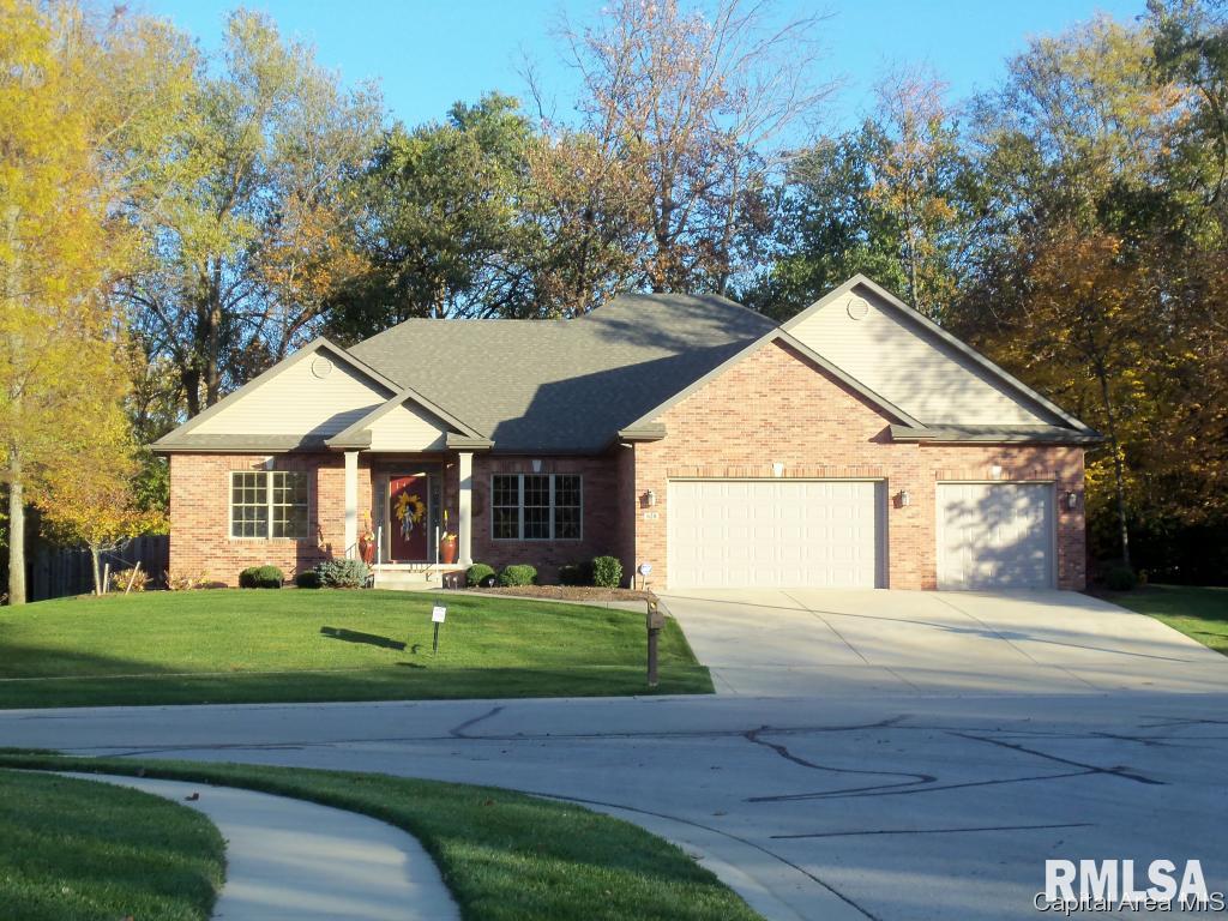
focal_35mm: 62
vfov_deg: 23.7
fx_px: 2199
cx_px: 614
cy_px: 460
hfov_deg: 31.2
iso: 80
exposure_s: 1/200
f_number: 4
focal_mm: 11.1
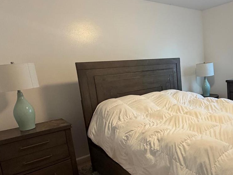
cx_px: 187
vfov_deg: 46.7
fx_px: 202
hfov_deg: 55.6
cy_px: 98
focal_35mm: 30
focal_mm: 2.22
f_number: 2.2
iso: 400
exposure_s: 1/60
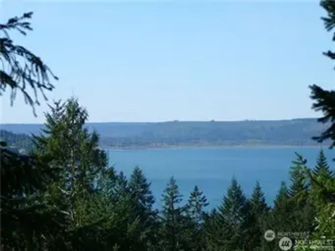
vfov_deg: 13.2
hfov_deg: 17.6
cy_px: 126
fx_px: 1083
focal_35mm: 112
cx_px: 168
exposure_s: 1/800
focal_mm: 16.6
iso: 80
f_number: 3.9
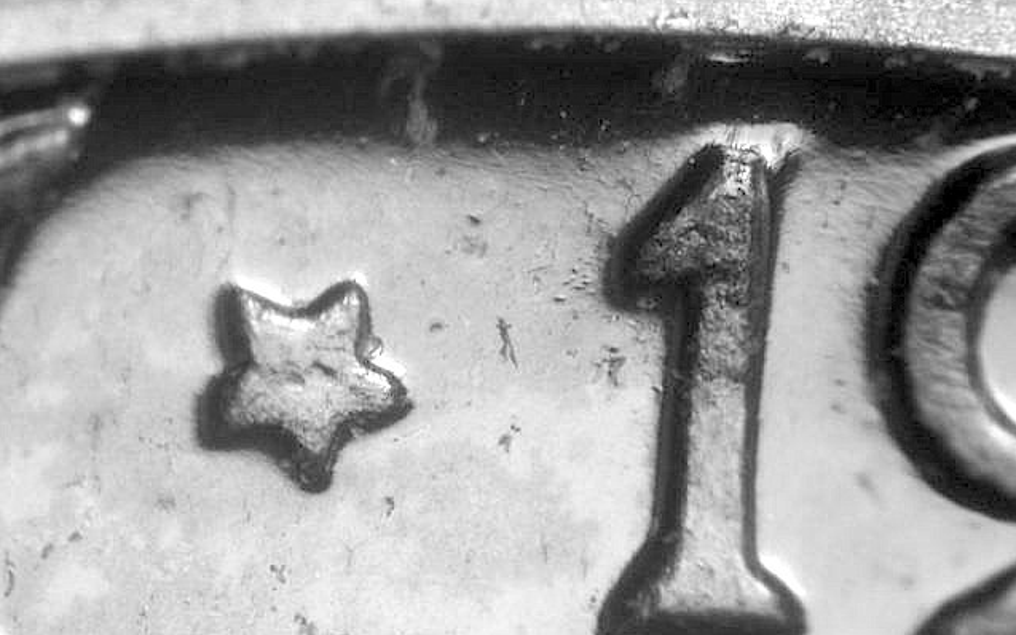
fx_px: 4541
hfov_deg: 12.8
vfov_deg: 8.0
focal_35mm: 164
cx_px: 509
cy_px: 310
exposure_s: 1/5.1
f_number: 5.1
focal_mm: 32
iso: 100
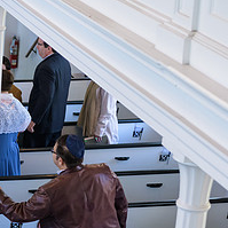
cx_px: -63
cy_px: 201
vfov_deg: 12.7
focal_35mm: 136
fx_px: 1013
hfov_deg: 12.5
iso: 1000
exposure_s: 1/200
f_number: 3.2
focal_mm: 55
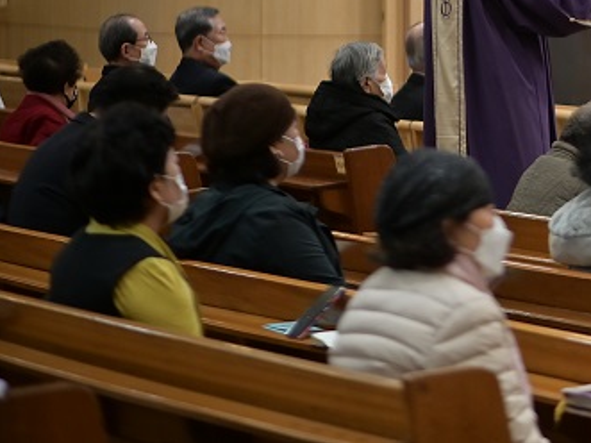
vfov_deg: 6.6
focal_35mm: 224
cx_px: 807
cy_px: -95
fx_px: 3823
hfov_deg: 8.7
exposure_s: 1/640
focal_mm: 85
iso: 800
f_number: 1.8
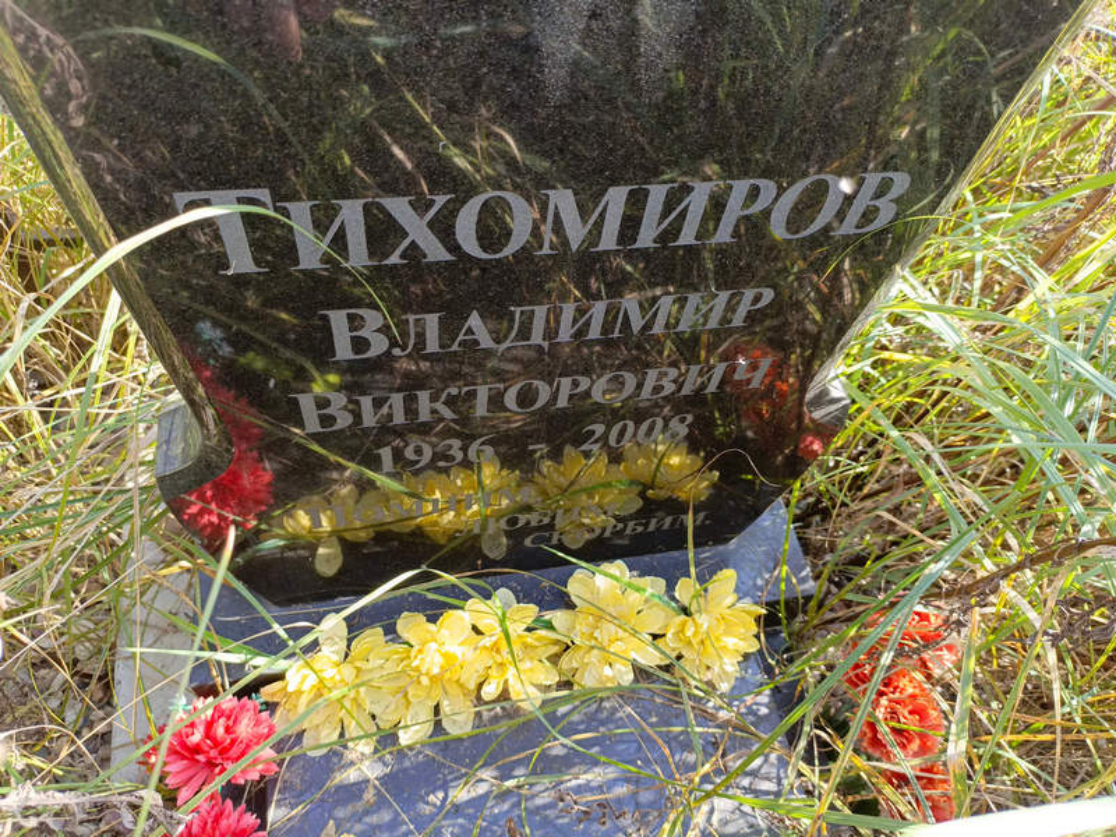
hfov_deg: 69.4
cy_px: 418
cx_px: 558
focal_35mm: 25
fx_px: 806
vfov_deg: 54.9
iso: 245
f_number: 1.69
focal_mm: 4.76
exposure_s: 1/120
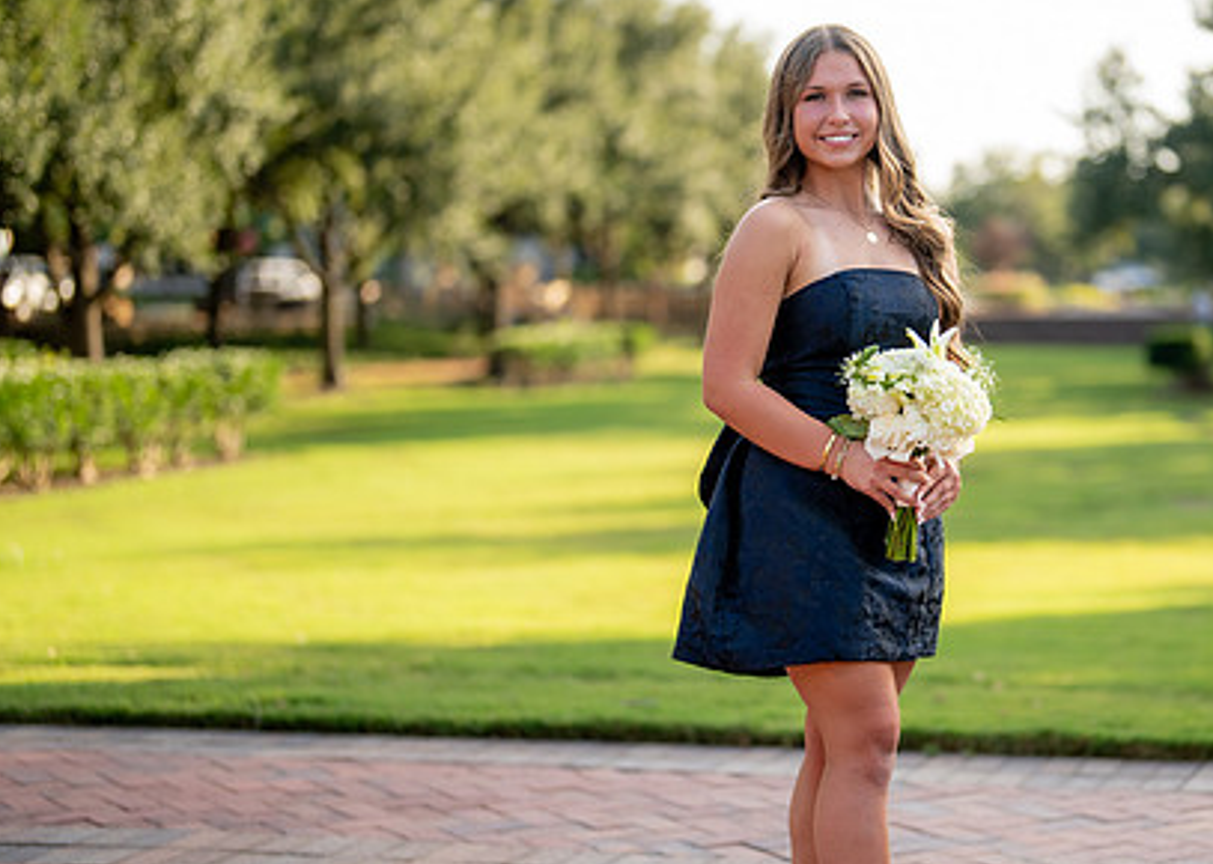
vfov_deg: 17.8
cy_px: 463
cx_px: 874
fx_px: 2754
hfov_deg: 24.6
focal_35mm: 80
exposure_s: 1/2500
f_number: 1.2
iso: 200
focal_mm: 50
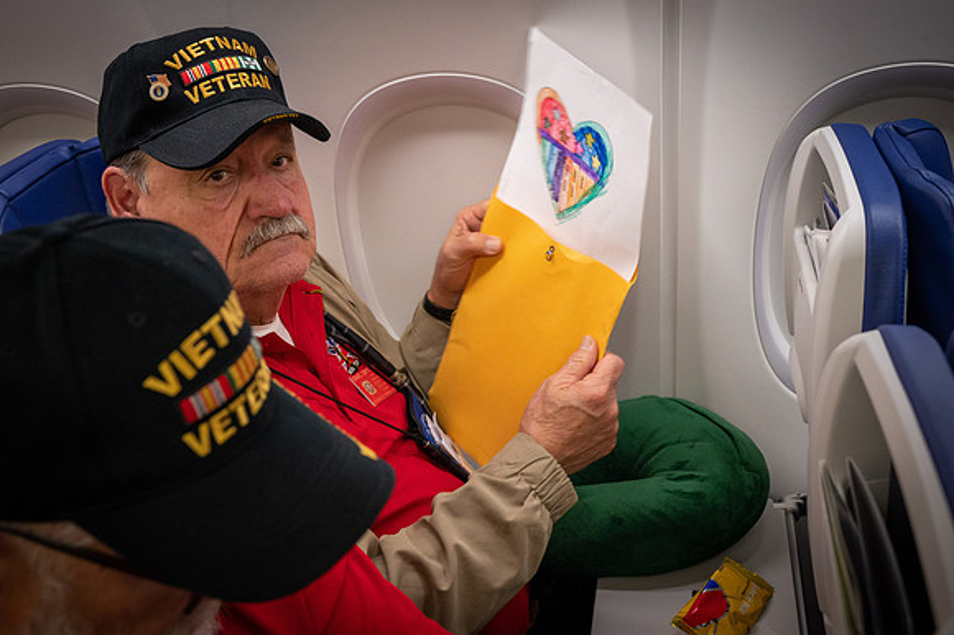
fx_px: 1112
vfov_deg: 31.9
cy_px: 318
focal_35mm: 42
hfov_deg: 46.4
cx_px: 477
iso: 4500
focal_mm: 42
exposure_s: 1/60
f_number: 6.3
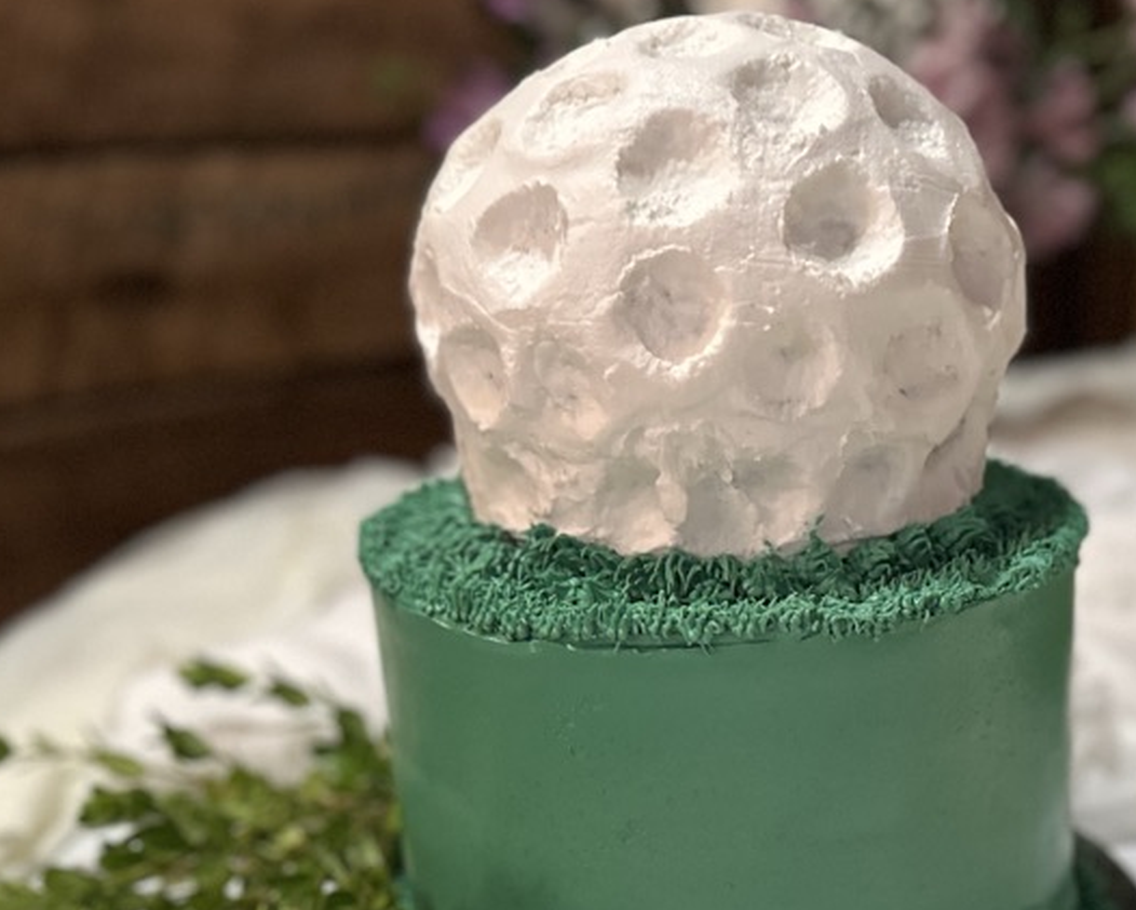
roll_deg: +2.0
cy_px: 704
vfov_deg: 30.2
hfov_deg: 38.0
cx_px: 641
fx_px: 1648
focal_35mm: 49
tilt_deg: -21.1
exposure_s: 1/60
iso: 800
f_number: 1.78
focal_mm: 6.86
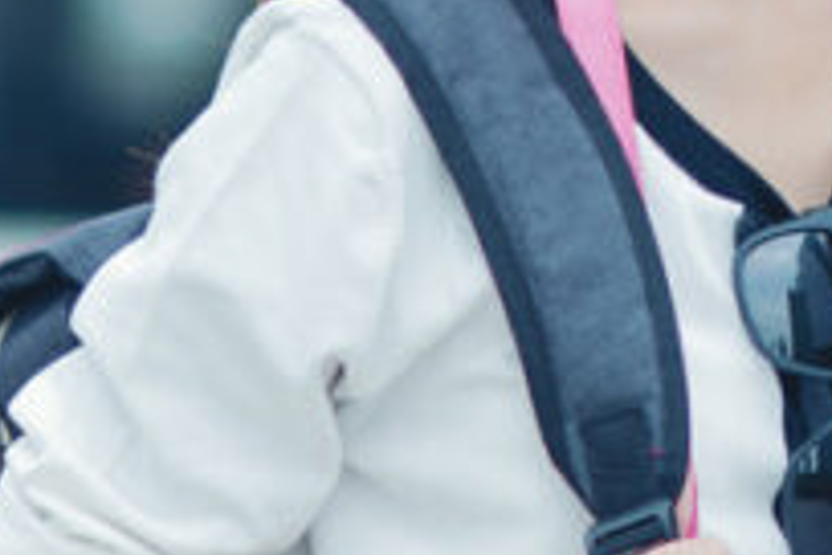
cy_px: -90
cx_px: 1285
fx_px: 15645
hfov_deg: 3.0
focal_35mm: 677
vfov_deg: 2.0
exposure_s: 1/400
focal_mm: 135
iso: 100
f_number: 3.2
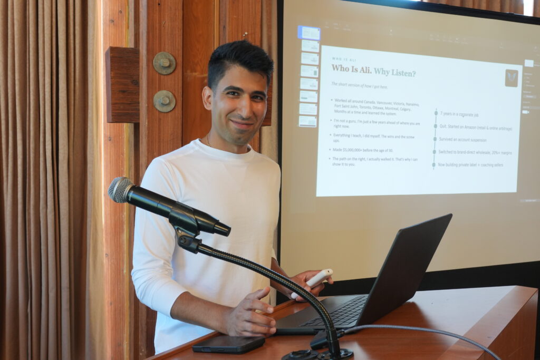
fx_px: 563
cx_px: 270
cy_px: 180
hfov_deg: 51.3
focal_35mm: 38
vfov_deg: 35.5
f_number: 8
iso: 800
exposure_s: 1/40
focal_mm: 25
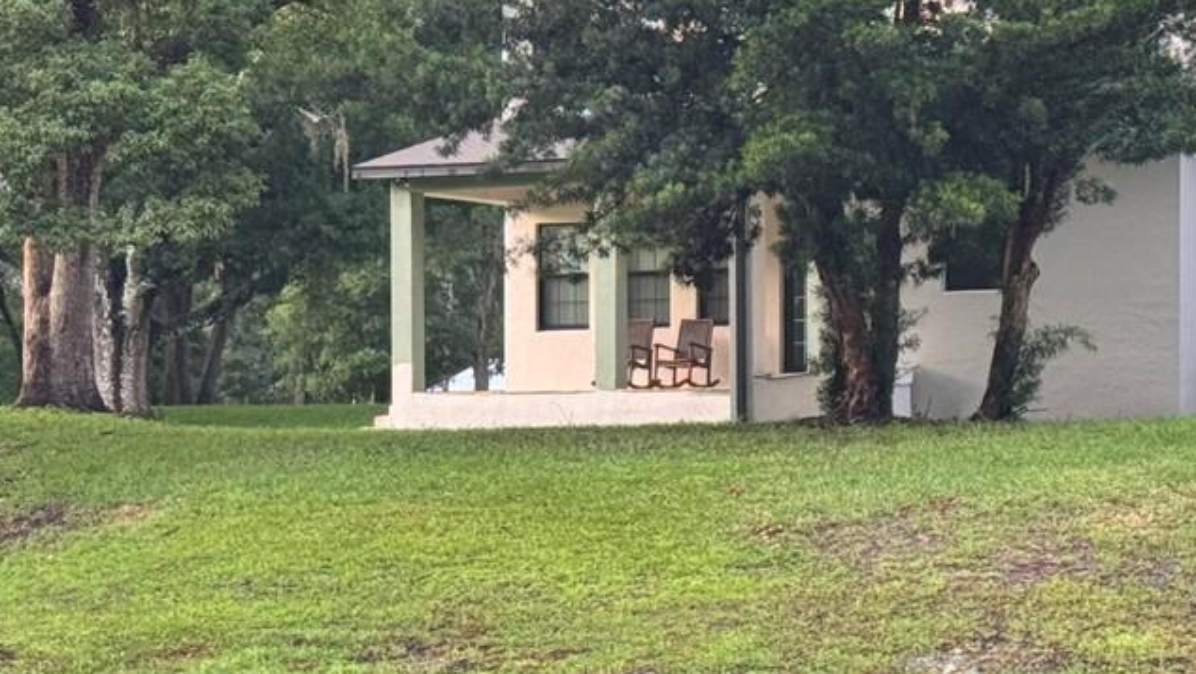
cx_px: 681
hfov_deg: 16.2
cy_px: 480
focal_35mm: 132
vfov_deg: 9.2
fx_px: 4187
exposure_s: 1/87
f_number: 1.78
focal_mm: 6.76
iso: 100
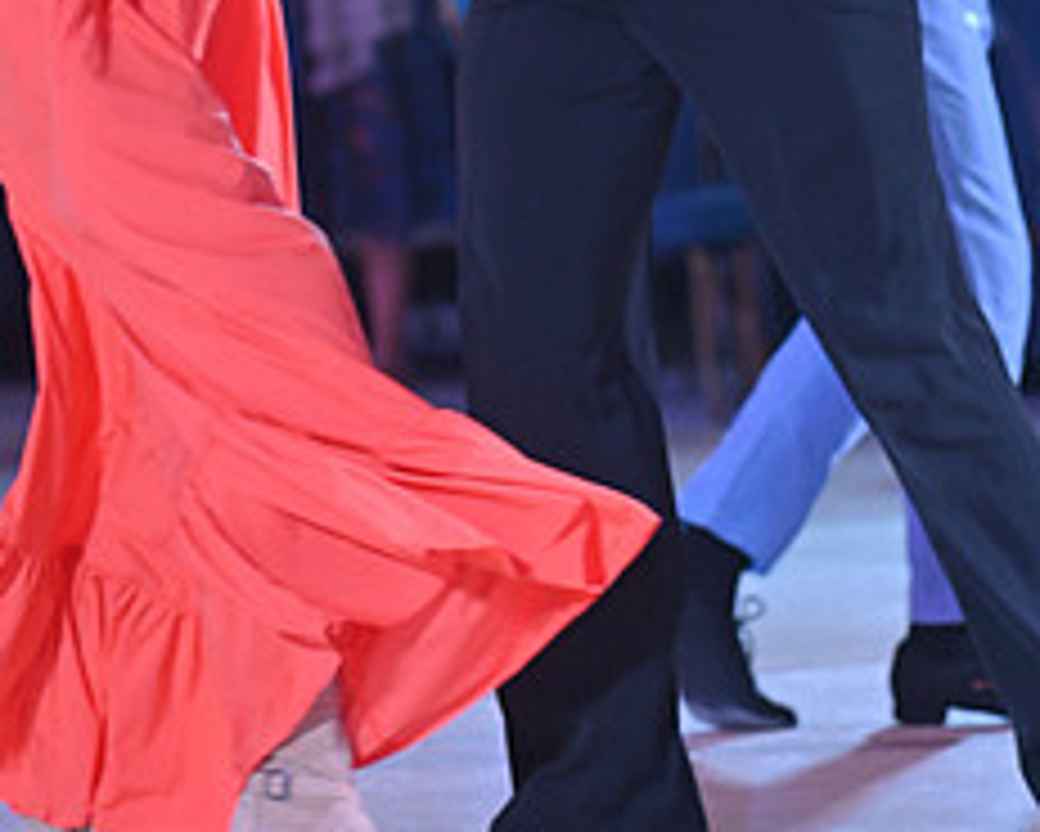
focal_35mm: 365
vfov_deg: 4.2
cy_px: -418
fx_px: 11239
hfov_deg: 5.3
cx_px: 696
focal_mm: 155
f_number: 5
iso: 1400
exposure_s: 1/320
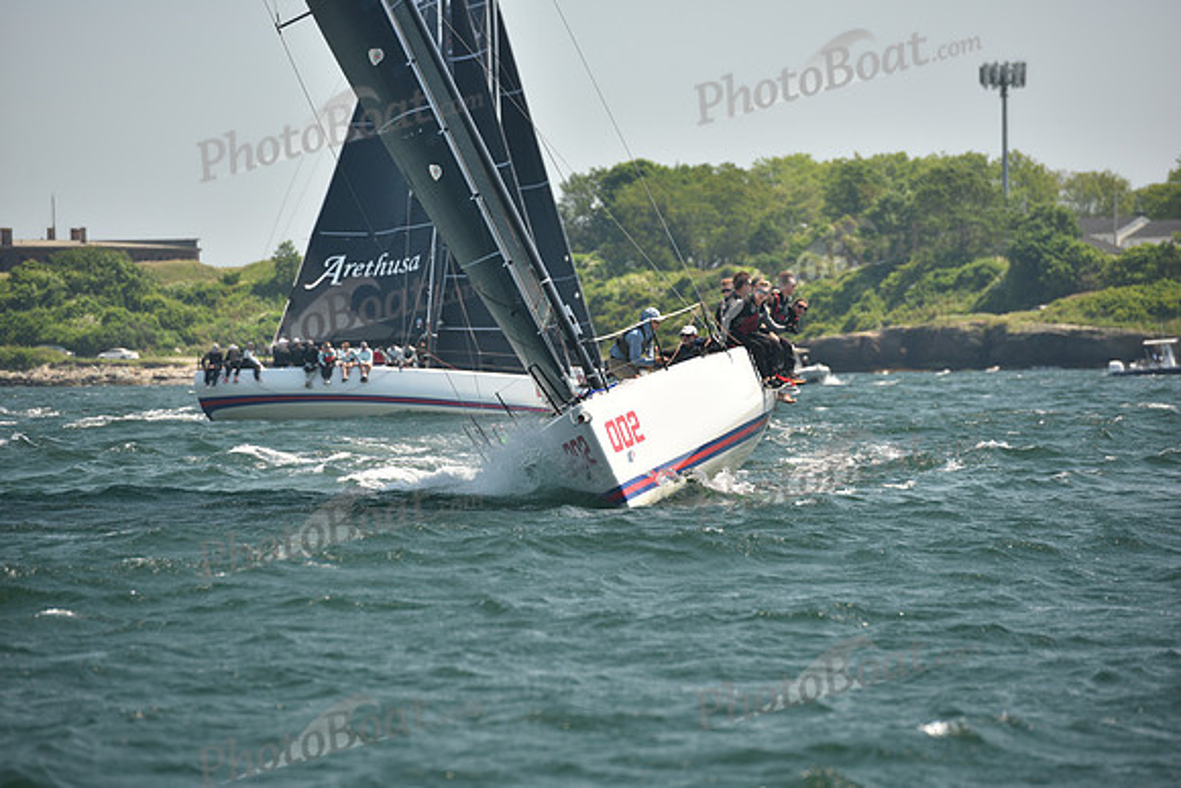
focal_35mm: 200
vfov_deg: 6.9
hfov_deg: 10.3
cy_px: 394
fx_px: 6562
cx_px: 590
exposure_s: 1/640
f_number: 4.5
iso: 250
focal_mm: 200
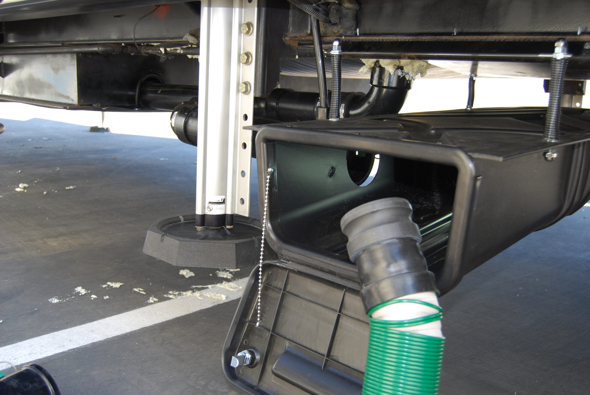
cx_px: 295
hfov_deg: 53.1
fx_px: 591
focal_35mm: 36
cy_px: 198
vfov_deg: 37.0
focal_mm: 24
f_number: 4
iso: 200
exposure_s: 1/60
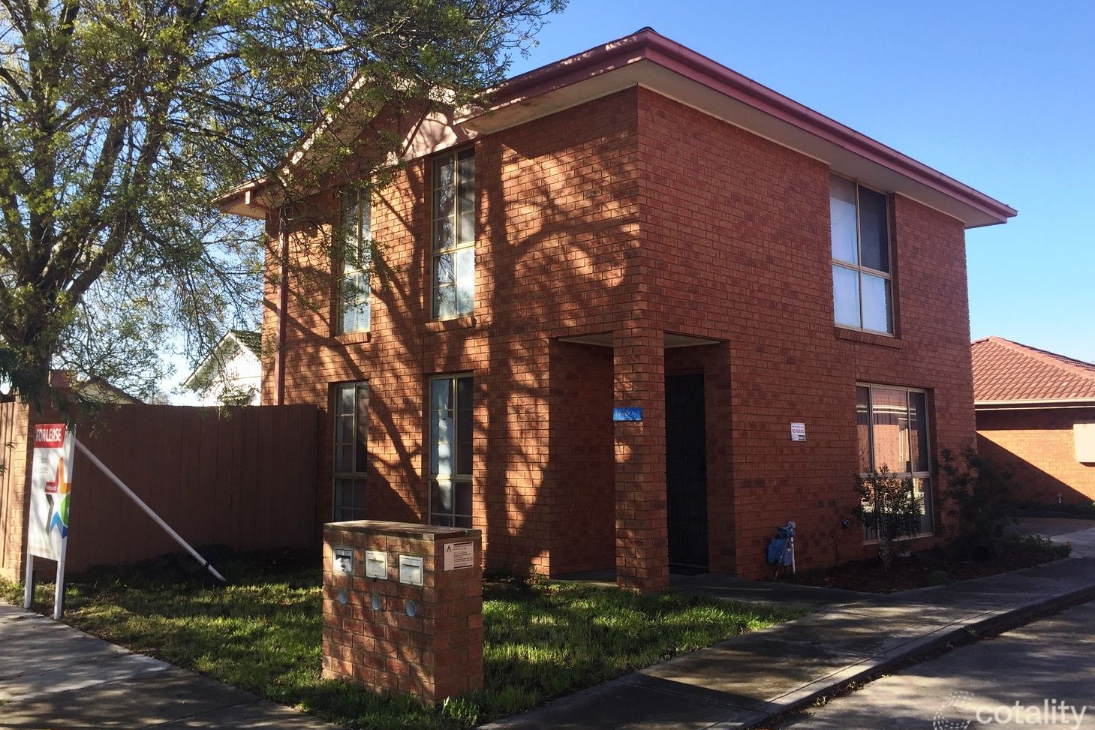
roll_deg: -0.2
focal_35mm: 31
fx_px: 943
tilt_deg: +4.8
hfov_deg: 60.3
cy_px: 341
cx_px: 561
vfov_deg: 42.3
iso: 32
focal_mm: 4.15
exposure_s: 1/694
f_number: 2.2
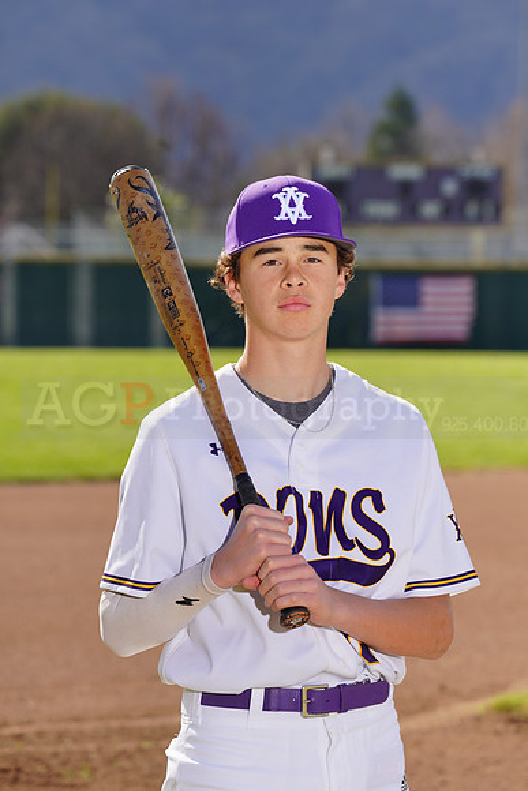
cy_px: 396
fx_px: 4793
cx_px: 264
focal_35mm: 218
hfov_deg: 6.3
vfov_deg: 9.4
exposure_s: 1/250
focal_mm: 218
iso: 100
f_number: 9
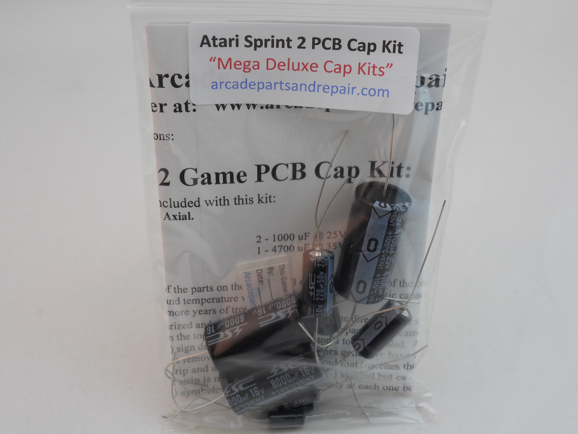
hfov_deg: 32.7
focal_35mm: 59
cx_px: 289
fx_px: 985
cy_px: 217
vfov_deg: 24.8
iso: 110
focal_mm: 10.5
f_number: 5.1
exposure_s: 1/30
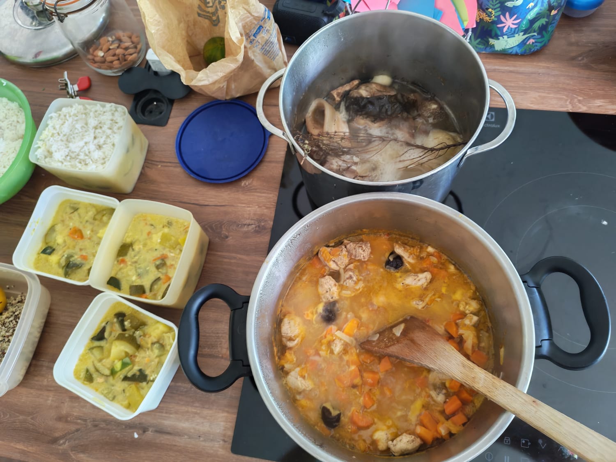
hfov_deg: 65.3
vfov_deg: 51.4
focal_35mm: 27
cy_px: 231
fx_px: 480
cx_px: 308
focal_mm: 6.12
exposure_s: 1/50
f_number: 1.9
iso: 1600
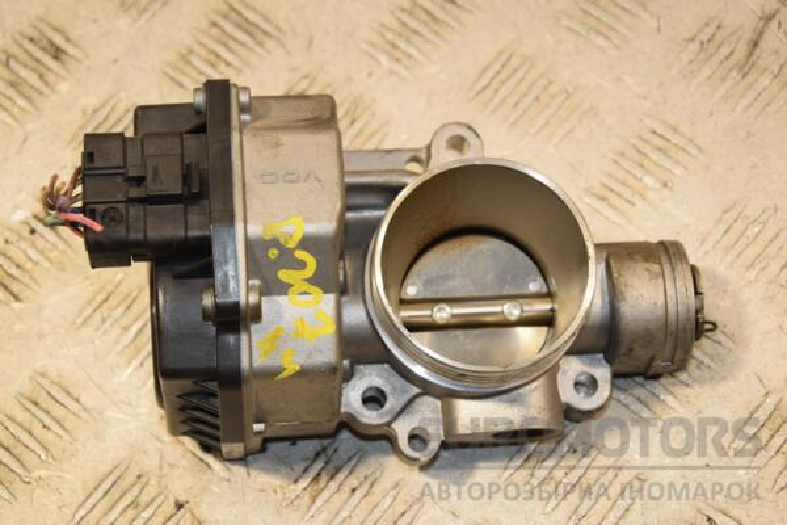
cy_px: 262
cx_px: 394
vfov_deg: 13.8
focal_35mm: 99
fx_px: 2164
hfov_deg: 20.6
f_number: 8
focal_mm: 66
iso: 800
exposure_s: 1/200
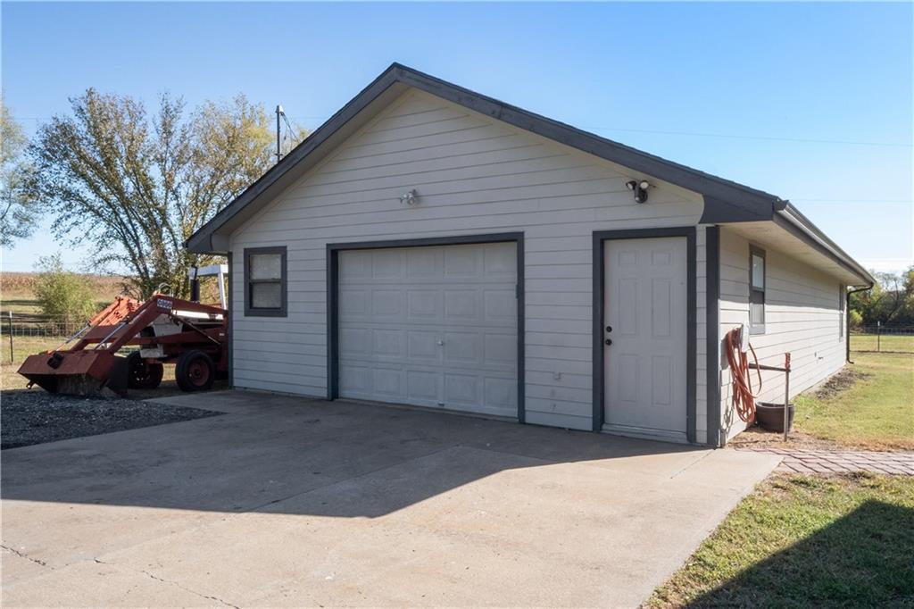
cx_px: 457
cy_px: 304
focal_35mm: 26
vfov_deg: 49.5
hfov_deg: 69.4
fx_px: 660
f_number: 16
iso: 400
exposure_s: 1/125
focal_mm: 13
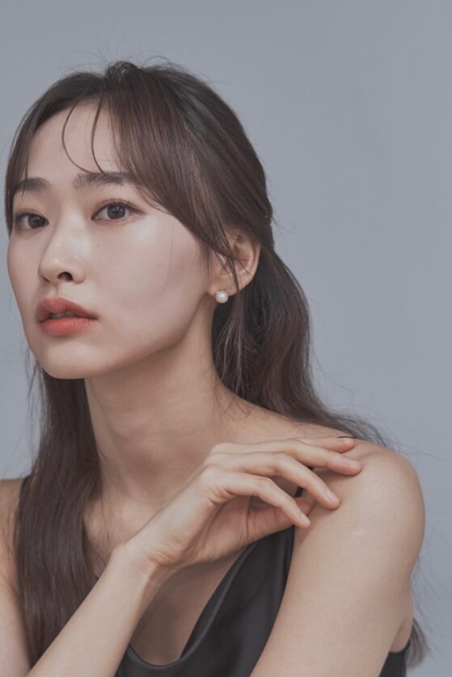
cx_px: 199
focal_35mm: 99
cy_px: 387
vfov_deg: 20.6
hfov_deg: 13.8
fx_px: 1864
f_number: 4
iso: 320
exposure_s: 1/125
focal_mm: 54
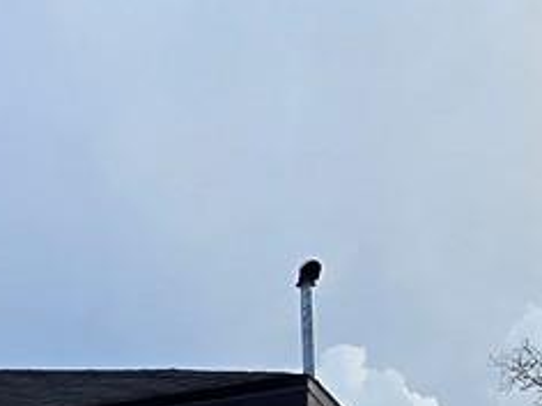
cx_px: -432
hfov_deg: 17.9
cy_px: 729
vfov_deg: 14.7
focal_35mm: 88
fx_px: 1378
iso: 50
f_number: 2.2
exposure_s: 1/370
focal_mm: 2.2
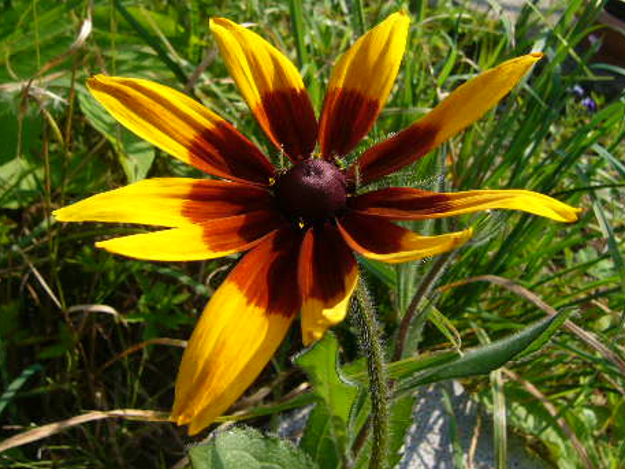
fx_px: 885
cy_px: 142
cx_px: 324
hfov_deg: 38.9
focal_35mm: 49
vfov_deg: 29.4
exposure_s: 1/200
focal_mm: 5.8
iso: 80
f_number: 5.6
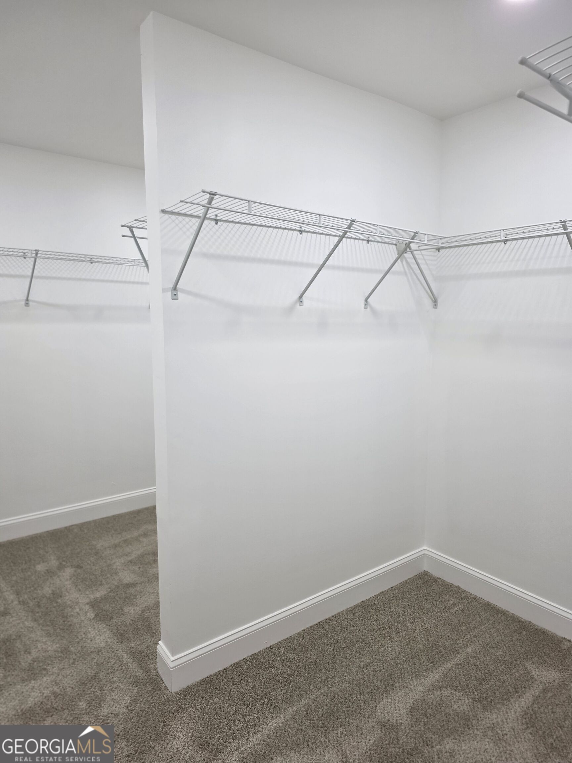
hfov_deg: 58.9
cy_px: 382
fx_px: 507
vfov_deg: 73.9
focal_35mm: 23
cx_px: 286
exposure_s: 1/120
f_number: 1.7
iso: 125
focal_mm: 6.25
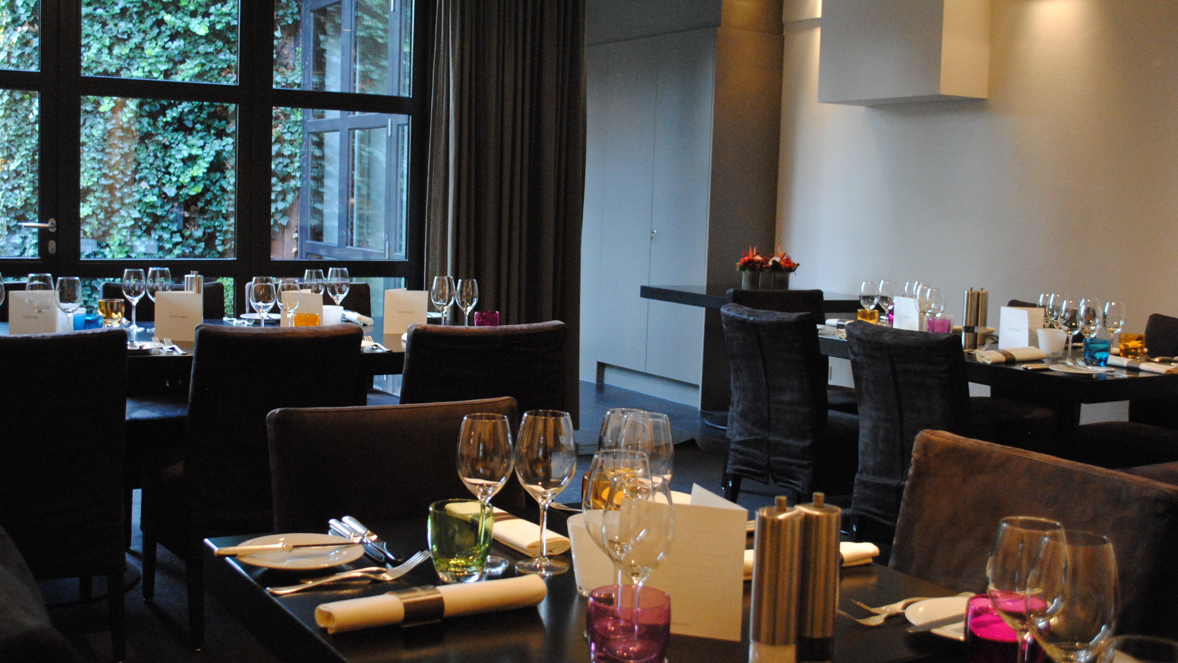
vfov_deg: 29.0
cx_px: 566
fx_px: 1281
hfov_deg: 49.4
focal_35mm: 41
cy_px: 318
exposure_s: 1/30
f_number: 4
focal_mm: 24
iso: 1400
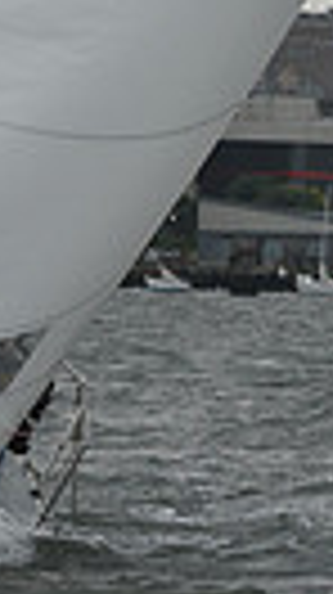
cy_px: -482
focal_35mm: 346
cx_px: 151
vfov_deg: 6.1
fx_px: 5445
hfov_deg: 3.5
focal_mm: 75
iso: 320
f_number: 5
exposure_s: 1/1000
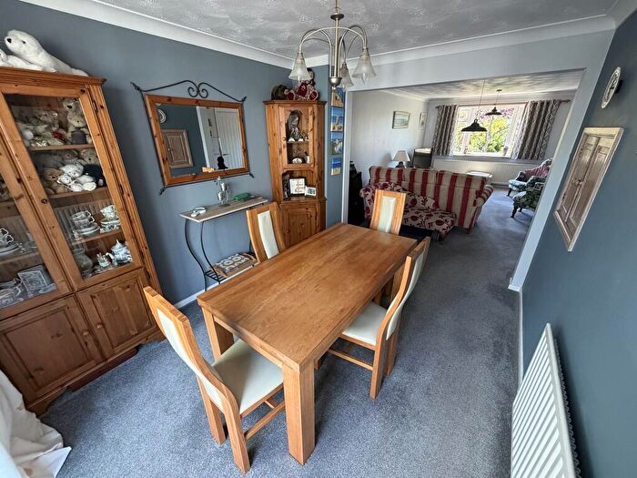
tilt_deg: -24.2
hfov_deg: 102.1
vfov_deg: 85.7
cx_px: 318
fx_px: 258
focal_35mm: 14
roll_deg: +1.7
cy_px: 239
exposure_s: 1/88
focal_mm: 2.22
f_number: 2.2
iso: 320
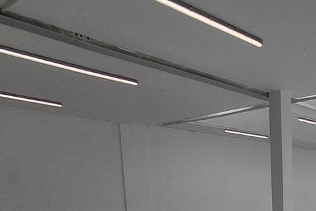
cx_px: 361
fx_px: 342
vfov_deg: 29.7
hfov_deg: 39.1
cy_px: 248
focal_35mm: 39
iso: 40
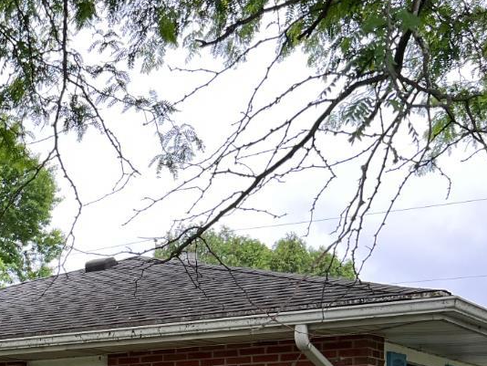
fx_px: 1027
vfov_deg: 19.0
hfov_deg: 23.4
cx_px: -153
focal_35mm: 73
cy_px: 444
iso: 50
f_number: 1.5
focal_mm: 5.7
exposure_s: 1/395
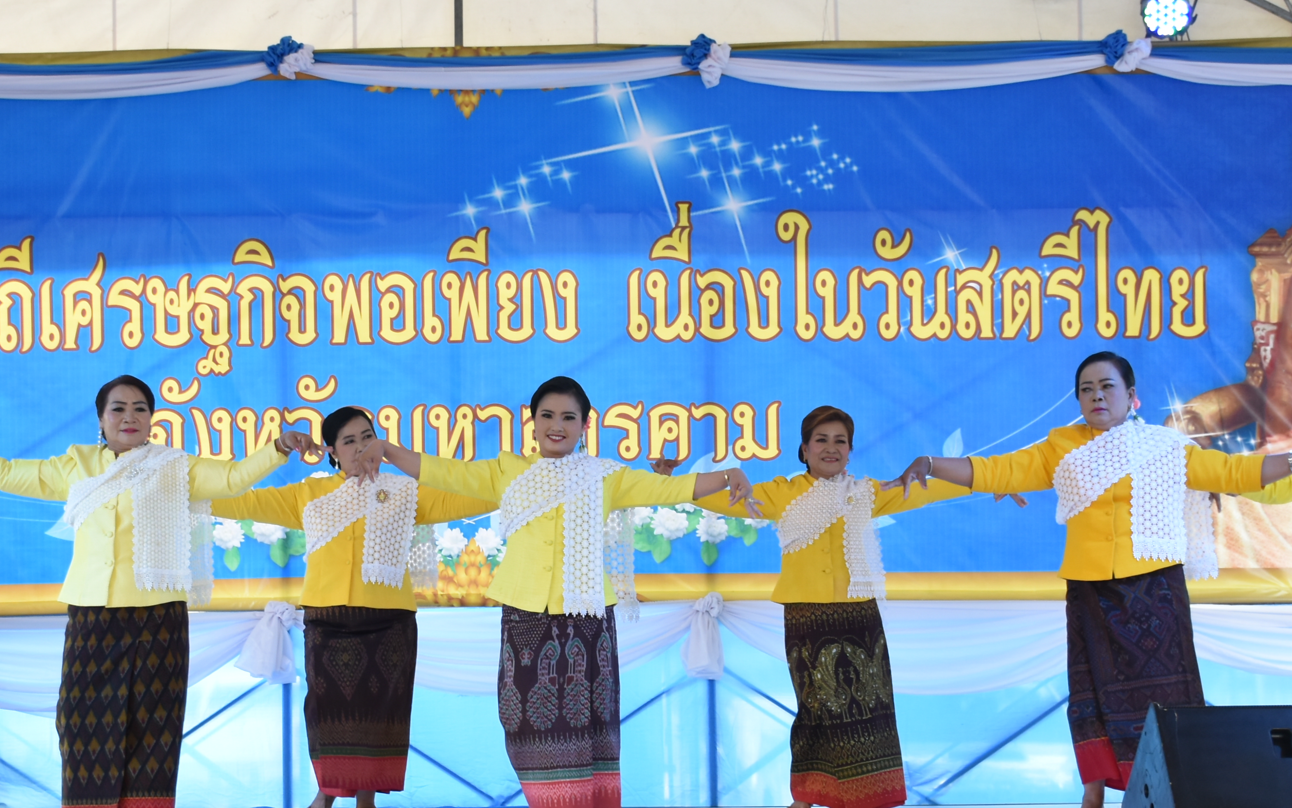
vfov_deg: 16.5
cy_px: 544
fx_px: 2781
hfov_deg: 26.1
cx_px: 532
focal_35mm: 79
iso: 400
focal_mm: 27
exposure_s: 1/100
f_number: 5
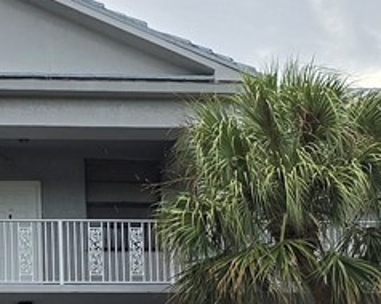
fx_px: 1701
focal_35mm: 151
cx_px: -109
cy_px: 502
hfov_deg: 12.4
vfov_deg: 9.8
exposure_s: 1/269
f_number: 1.7
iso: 12
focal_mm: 6.3
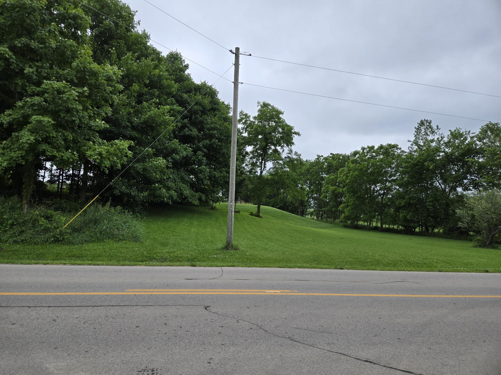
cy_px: 188
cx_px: 250
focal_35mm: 23
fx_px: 333
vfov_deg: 58.9
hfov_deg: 73.9
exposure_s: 1/1601
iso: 80
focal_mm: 5.4
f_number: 1.8
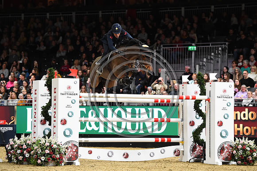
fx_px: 1035
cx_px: 128
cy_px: 86
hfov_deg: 14.2
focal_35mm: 145
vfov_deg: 9.5
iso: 5000
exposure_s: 1/800
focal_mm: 145
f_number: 4
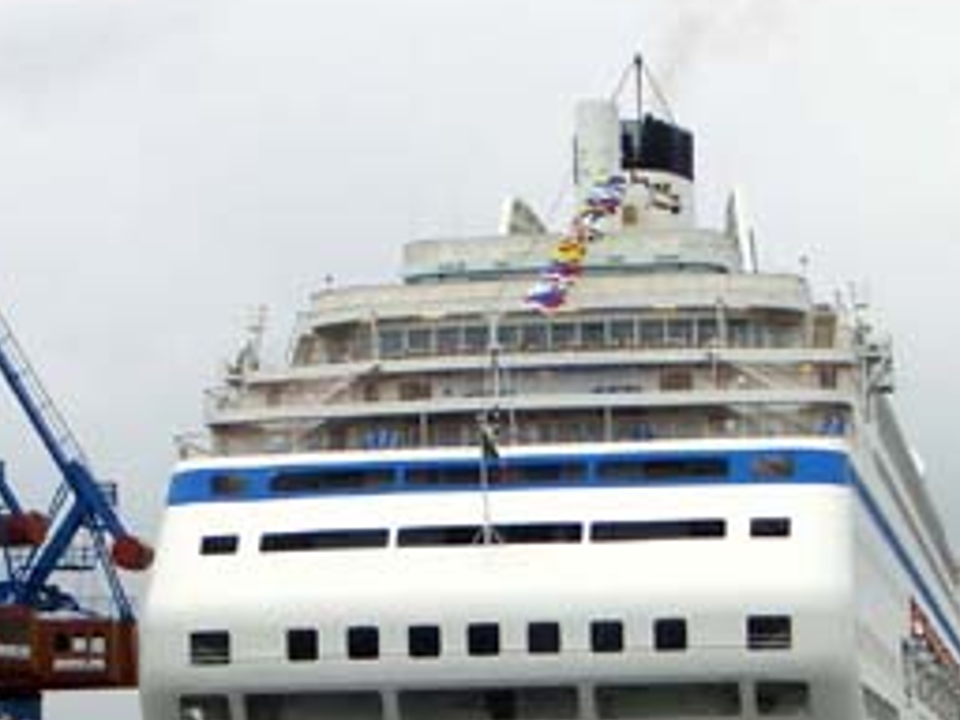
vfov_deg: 9.3
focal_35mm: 159
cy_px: 538
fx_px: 4410
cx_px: 450
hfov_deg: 12.4
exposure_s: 1/250
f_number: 6.2
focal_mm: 12.2
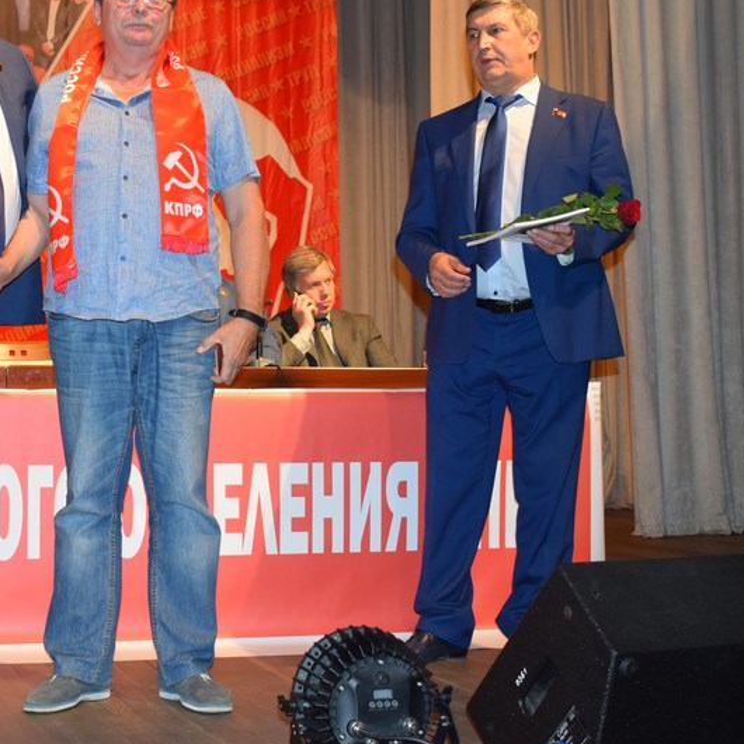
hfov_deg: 26.3
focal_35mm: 64
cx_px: 135
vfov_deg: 26.8
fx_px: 1556
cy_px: 272
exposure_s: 1/100
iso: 800
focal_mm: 26
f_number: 5
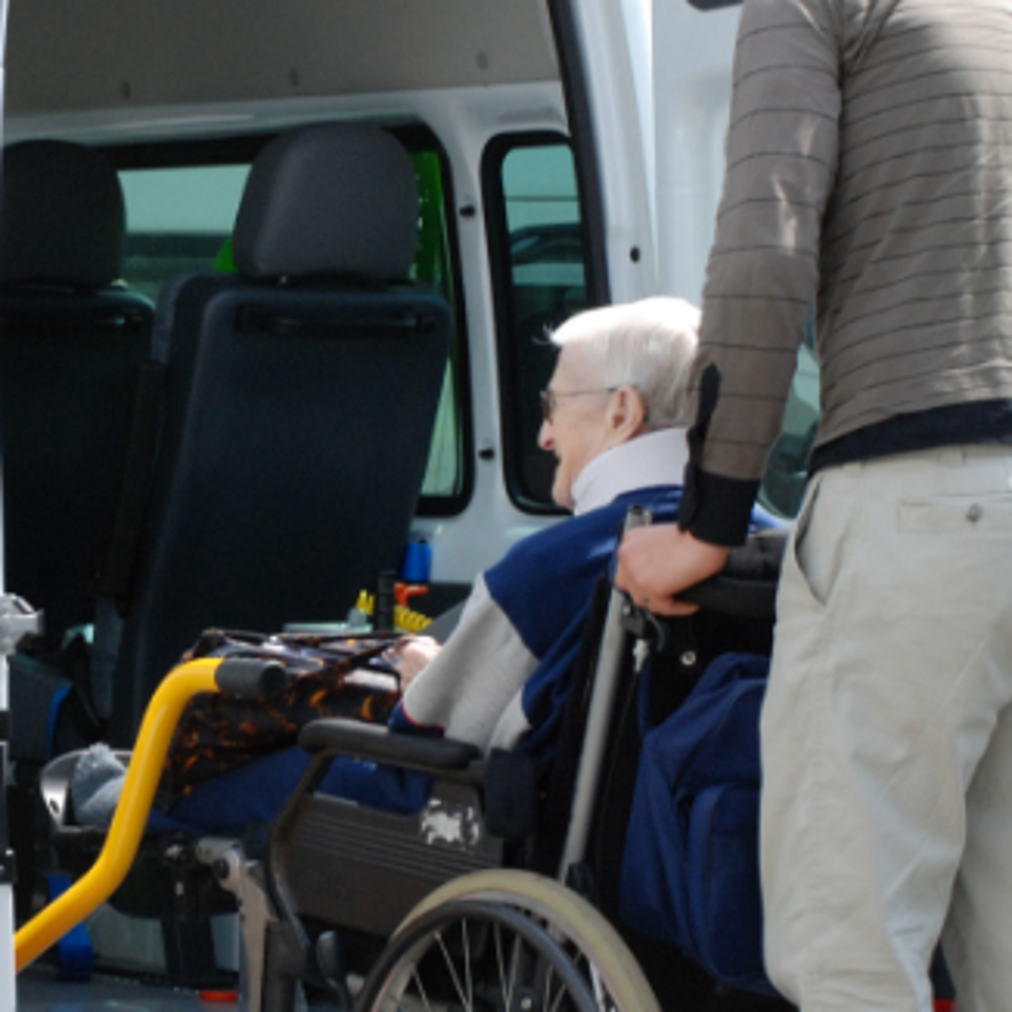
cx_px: 227
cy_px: 615
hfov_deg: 11.9
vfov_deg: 12.0
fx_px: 4829
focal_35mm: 146
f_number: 9
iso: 500
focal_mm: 50
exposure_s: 1/320
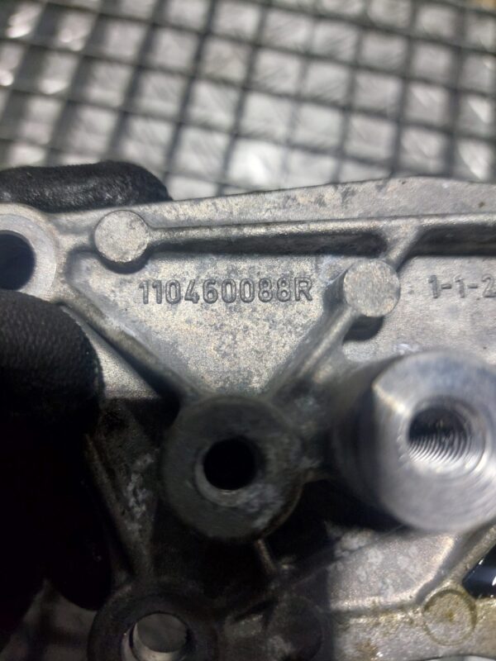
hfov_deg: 54.9
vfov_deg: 69.4
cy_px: 330
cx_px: 248
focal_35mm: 25
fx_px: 478
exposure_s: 1/50
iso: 160
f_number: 1.8
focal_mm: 5.23
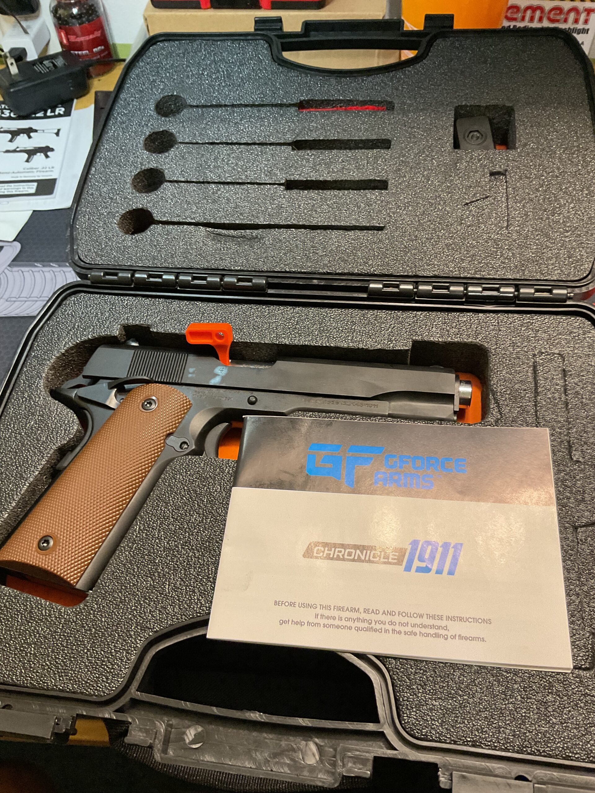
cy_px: 396
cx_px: 298
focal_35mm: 29
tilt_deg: -57.1
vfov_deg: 61.7
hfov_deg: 48.2
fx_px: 665
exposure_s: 1/60
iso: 100
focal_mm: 3
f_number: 1.8
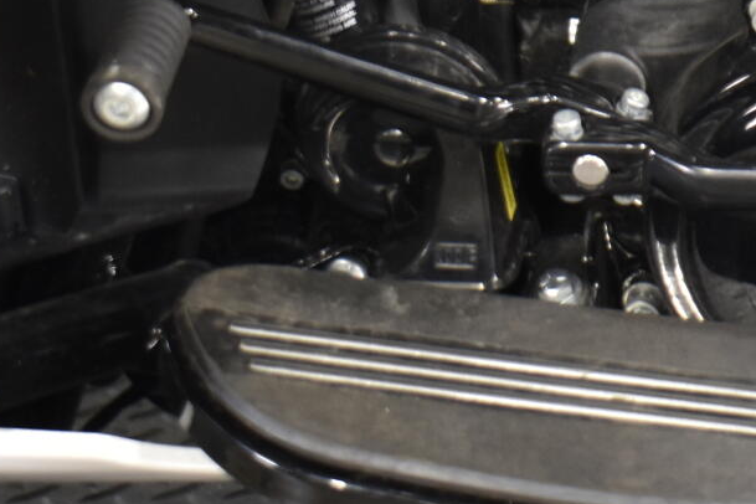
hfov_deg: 10.1
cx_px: 1085
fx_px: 4137
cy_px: -223
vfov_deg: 6.9
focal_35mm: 197
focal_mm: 40
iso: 400
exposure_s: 1/6
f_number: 4.8
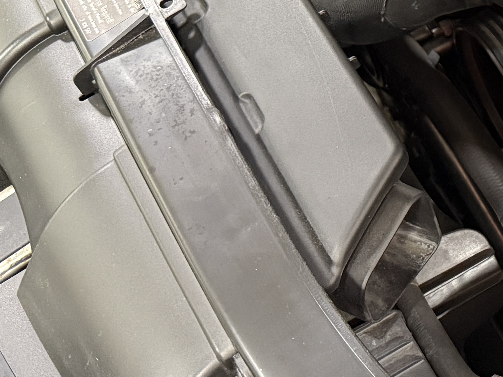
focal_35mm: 94
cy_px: -27
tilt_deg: -48.4
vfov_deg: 15.4
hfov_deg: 17.1
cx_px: 908
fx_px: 1366
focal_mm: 6.76
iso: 640
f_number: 1.78
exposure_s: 1/60
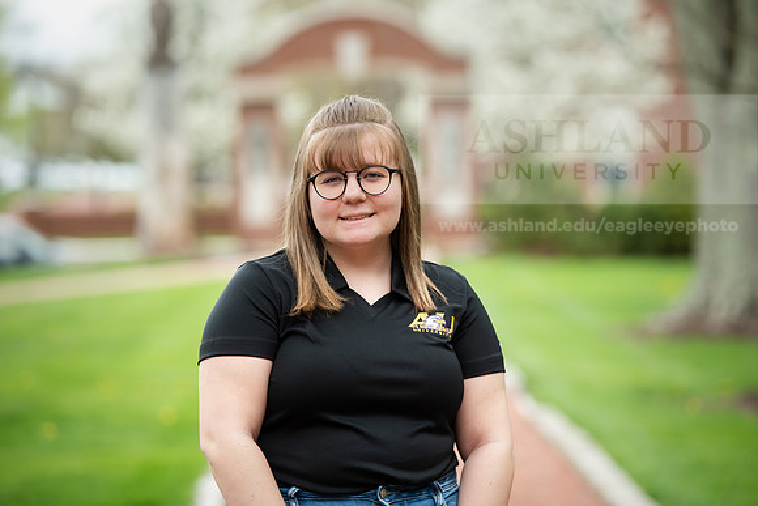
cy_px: 253
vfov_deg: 8.6
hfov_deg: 12.8
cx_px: 379
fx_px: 3370
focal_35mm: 160
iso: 80
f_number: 4
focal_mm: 160
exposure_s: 1/200
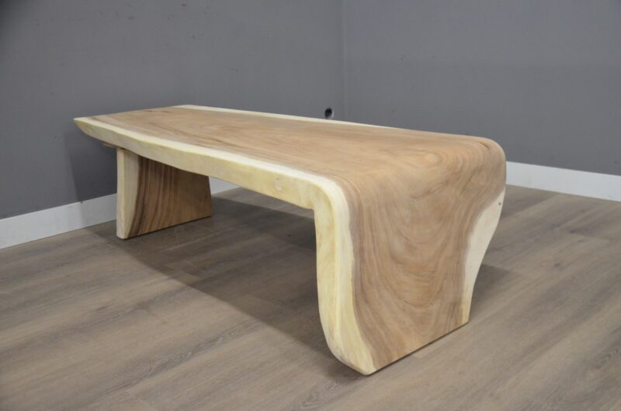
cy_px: 206
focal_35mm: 39
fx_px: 671
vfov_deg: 34.1
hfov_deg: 49.6
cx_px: 310
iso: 2800
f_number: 4
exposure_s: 1/30
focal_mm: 26
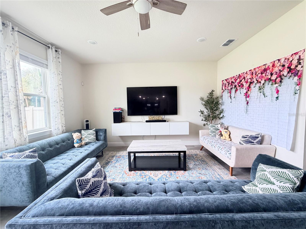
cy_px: 114
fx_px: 124
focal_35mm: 14
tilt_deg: -3.8
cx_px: 153
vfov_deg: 85.7
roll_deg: +1.7
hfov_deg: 102.1
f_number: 2.2
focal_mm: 2.22
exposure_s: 1/60
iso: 320
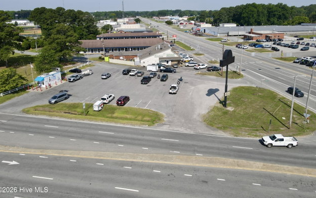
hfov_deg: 70.4
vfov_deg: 47.3
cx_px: 158
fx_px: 224
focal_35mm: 26
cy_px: 80
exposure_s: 1/800
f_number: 2.8
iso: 100
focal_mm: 4.5
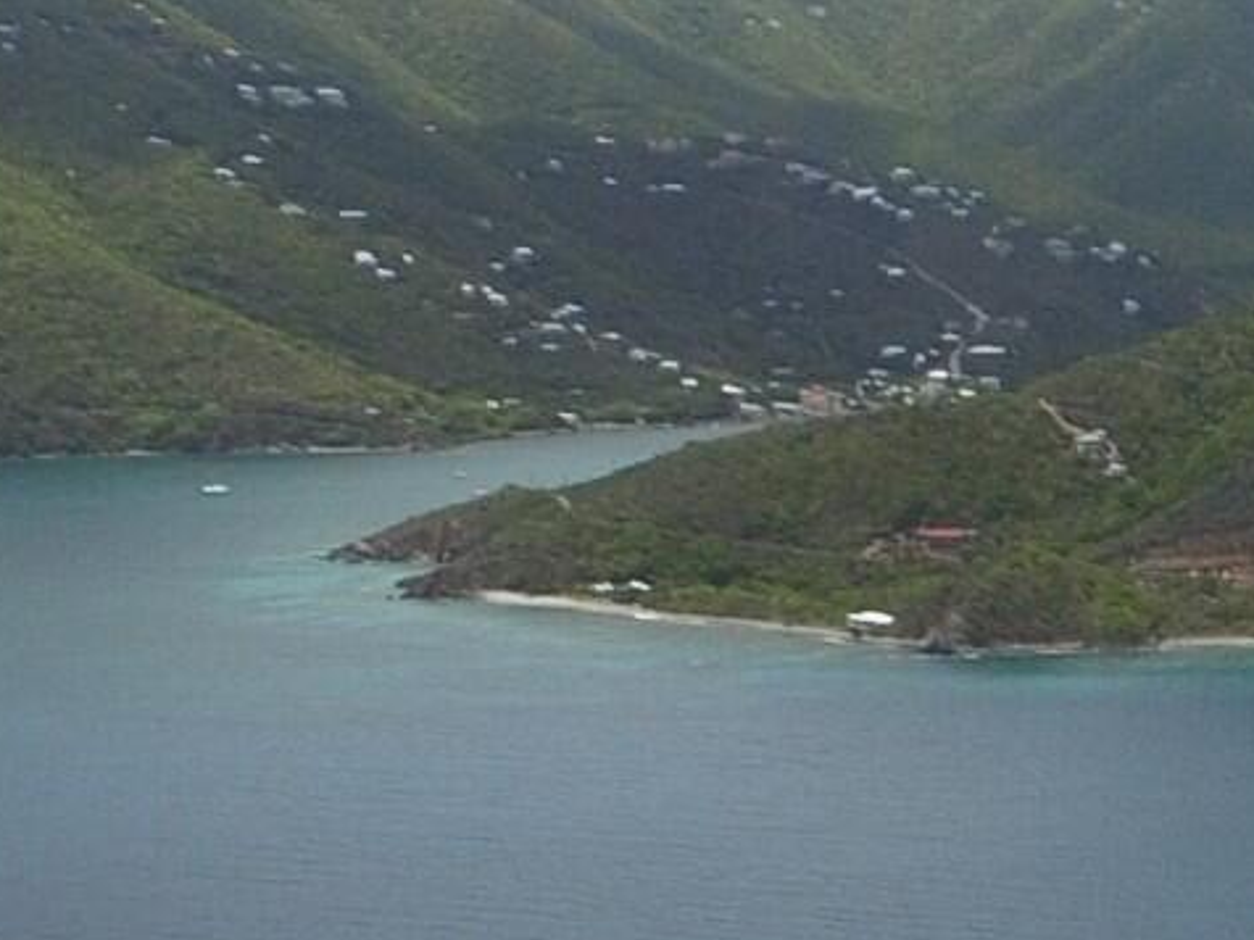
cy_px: 1946
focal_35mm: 126
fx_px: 4564
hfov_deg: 13.5
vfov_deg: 10.7
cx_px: 2458
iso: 100
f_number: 2.8
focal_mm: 3.61
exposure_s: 1/470
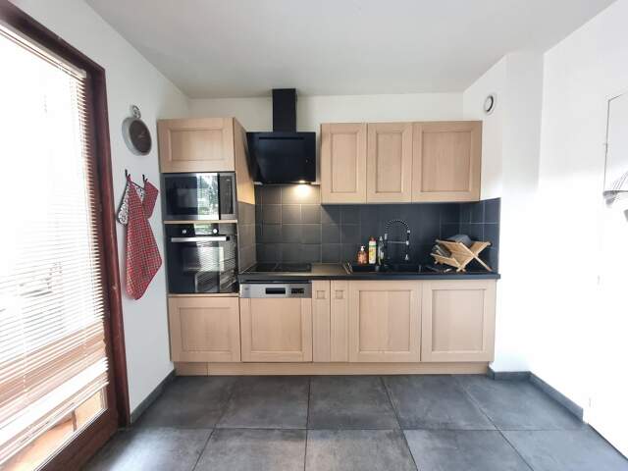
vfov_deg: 89.9
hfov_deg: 106.2
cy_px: 236
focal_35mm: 13
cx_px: 314
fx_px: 236
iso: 1000
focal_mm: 2.2
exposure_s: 1/24
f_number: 2.2
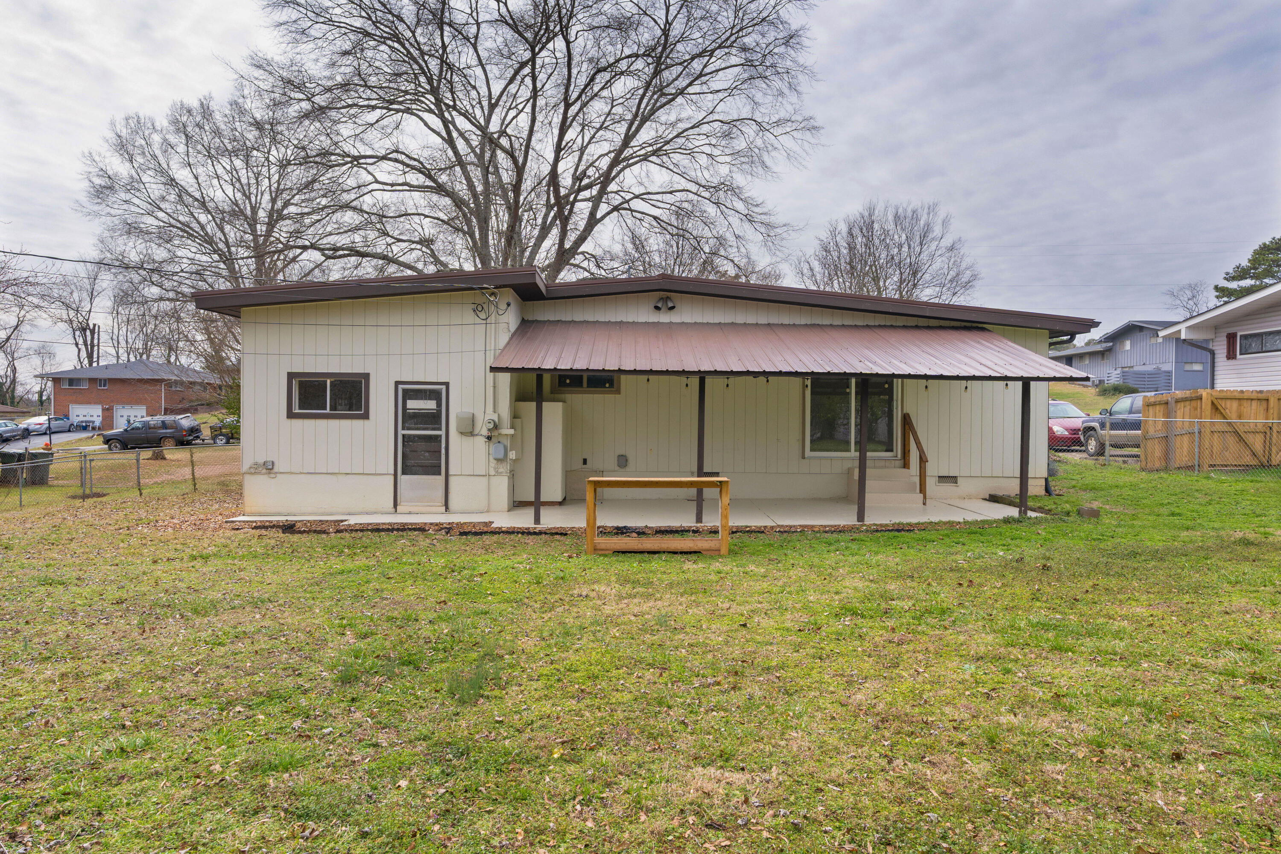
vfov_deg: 59.5
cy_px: 427
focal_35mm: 21
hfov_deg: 81.2
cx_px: 640
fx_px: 747
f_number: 7.1
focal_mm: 21
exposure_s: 1/400
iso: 320
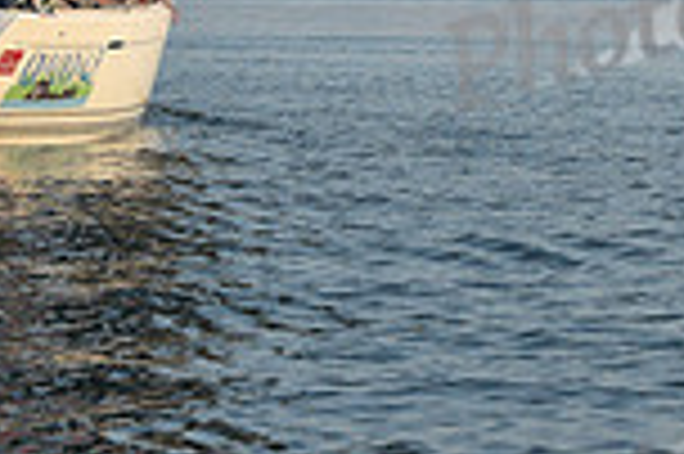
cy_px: -178
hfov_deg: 7.7
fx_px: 5067
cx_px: 216
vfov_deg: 5.1
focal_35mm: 267
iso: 320
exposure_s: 1/800
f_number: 6.3
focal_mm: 70
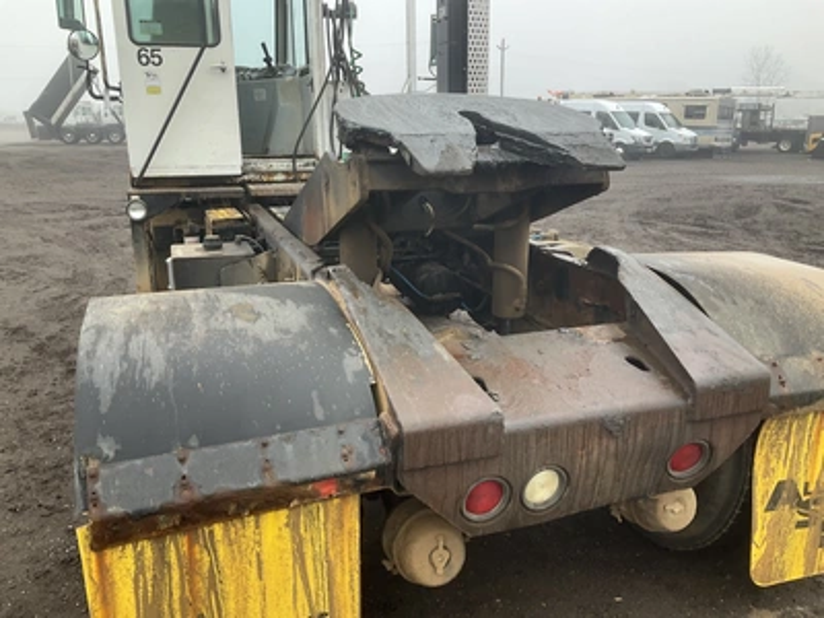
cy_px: 309
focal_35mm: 29
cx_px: 412
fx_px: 690
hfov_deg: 61.7
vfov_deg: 48.2
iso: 20
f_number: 1.8
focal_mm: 3
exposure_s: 1/122
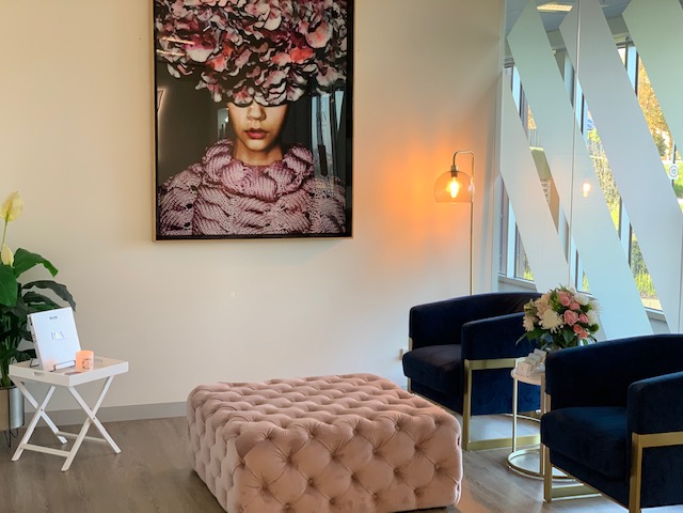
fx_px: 1026
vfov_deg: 28.0
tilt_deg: -4.8
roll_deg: -0.9
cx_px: 342
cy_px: 256
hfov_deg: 36.8
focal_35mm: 52
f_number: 2.4
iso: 125
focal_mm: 6
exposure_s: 1/50
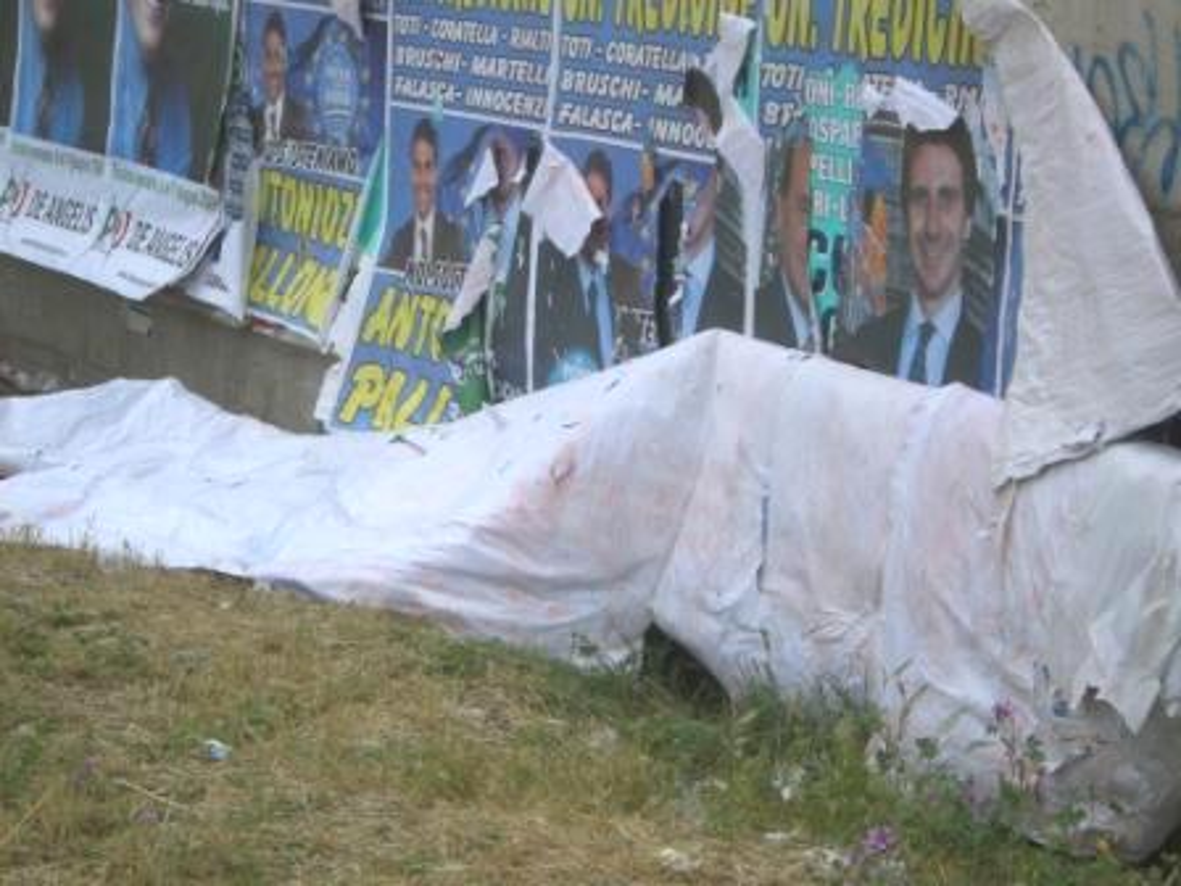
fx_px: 3889
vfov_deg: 13.0
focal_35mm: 114
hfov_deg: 17.3
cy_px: 443
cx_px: 590
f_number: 8.3
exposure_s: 1/160
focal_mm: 18.6
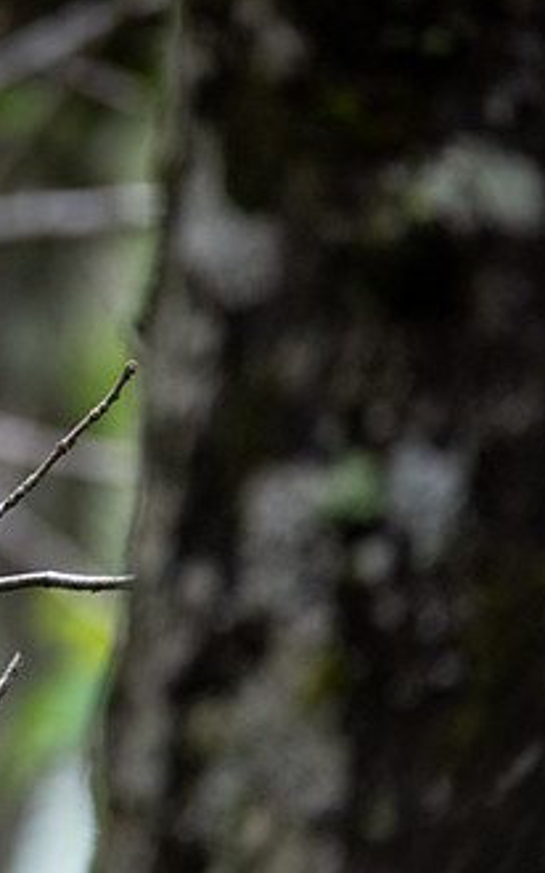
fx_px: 38580
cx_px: -380
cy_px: 371
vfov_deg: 1.3
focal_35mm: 1622
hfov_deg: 0.8
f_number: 6.3
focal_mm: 600
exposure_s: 1/1250
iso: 1250
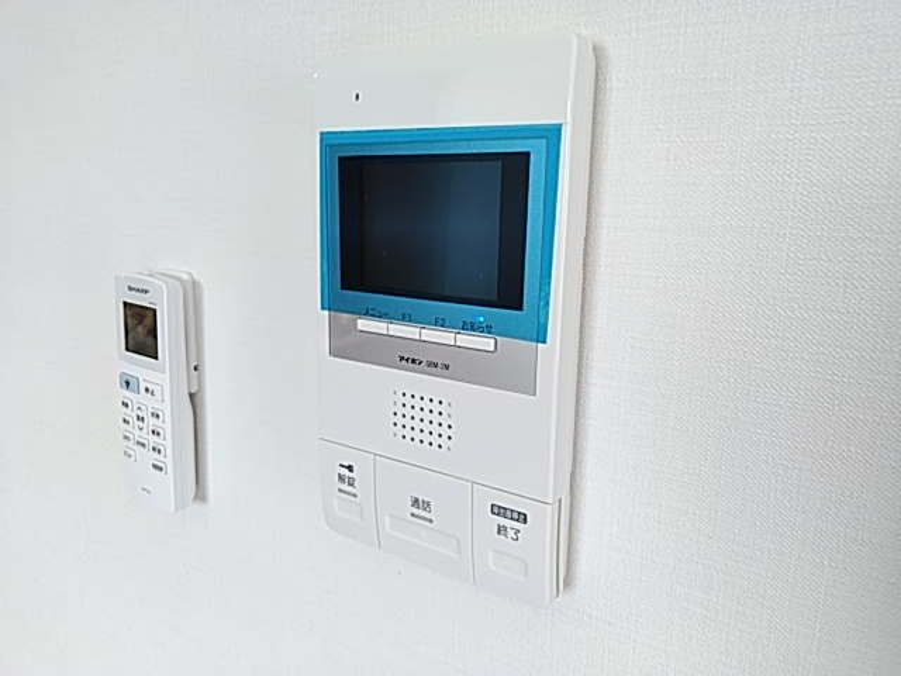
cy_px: 338
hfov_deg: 65.3
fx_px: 703
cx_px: 450
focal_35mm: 27
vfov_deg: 51.4
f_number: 2.2
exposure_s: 1/104
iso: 200
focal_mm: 3.46
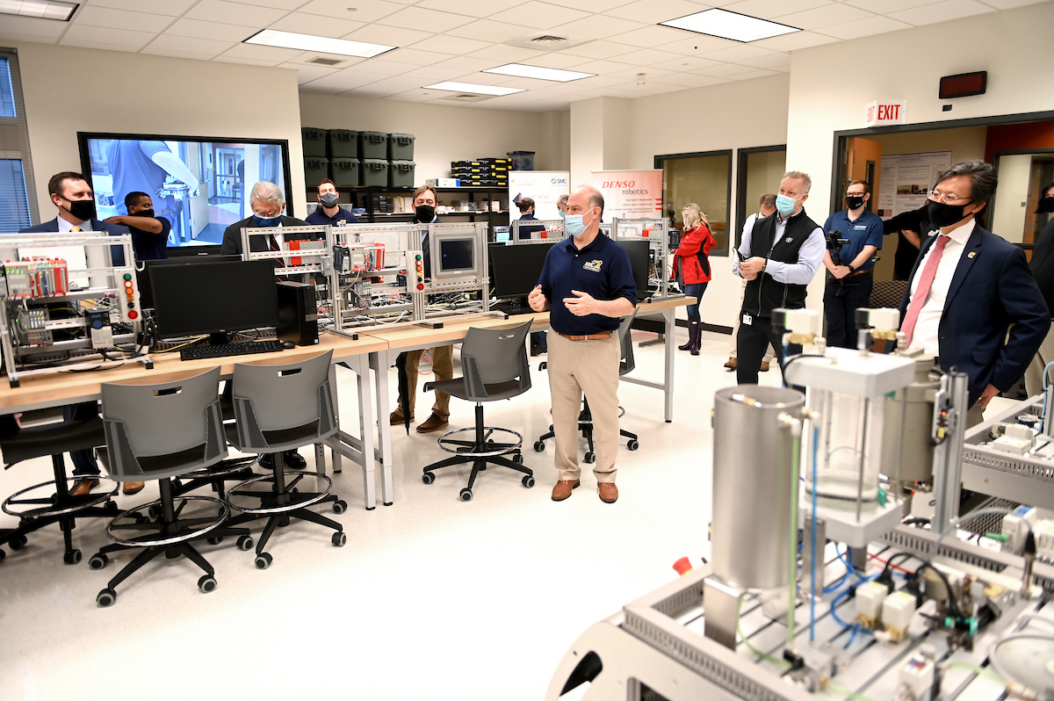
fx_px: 702
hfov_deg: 73.8
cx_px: 527
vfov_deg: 53.1
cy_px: 350
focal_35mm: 24
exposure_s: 1/200
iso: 1000
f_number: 2.8
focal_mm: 24
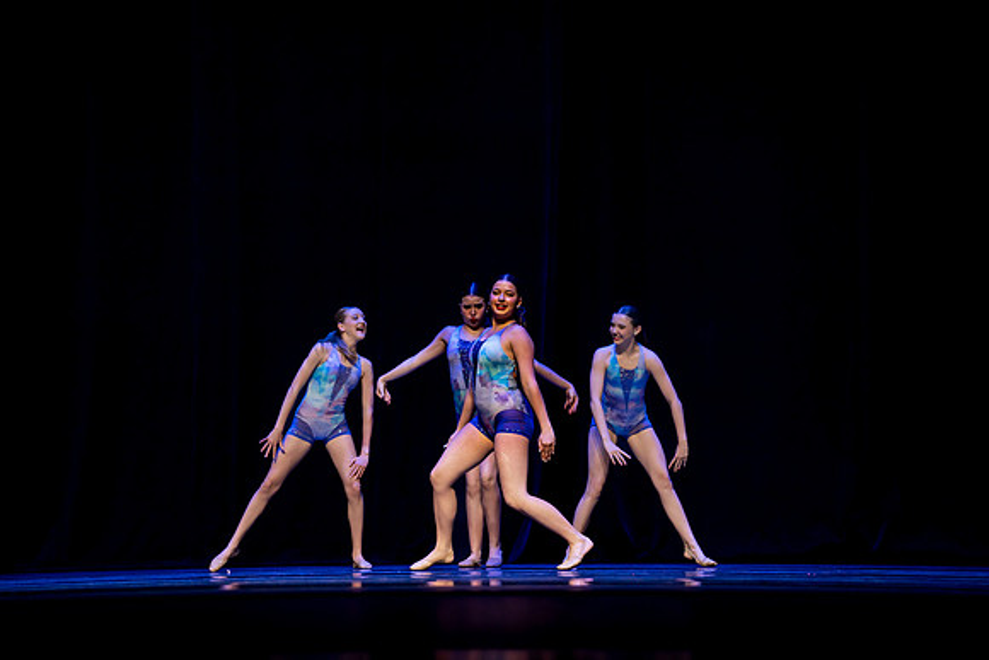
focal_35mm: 107
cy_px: 330
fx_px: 2940
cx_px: 494
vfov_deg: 12.8
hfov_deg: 19.1
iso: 3200
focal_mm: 107
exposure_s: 1/640
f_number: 2.8
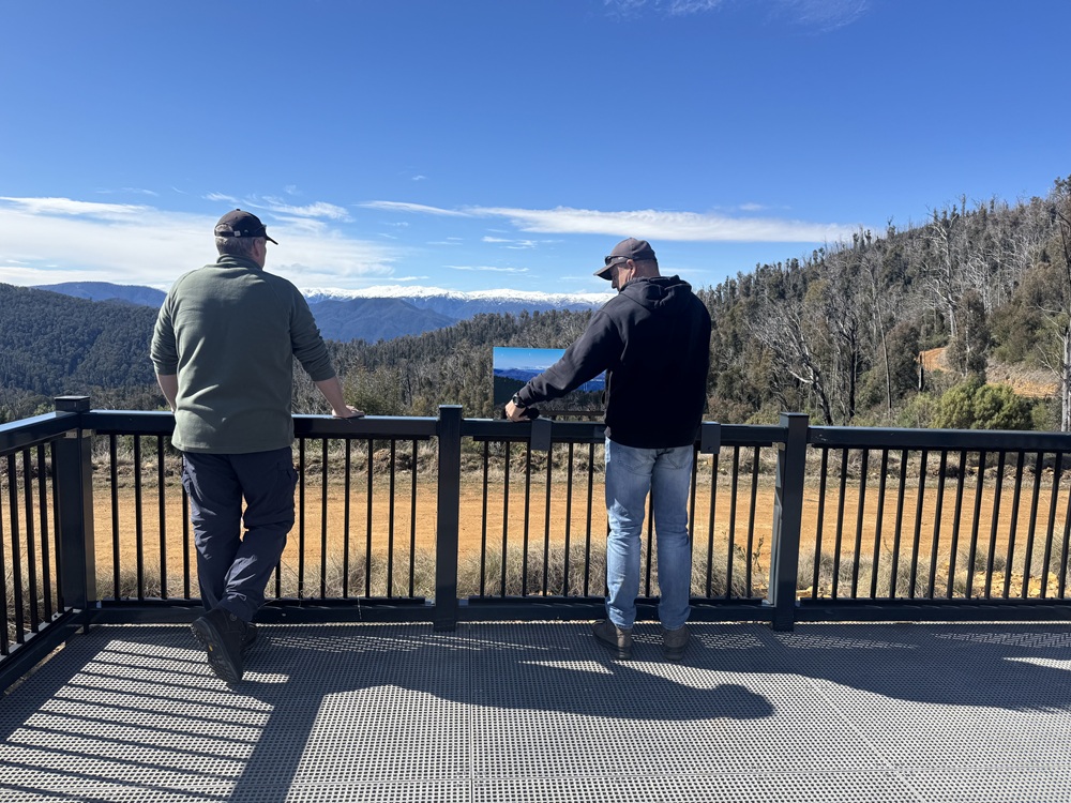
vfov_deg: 56.8
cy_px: 402
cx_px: 536
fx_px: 743
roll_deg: -2.5
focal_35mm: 24
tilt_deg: -5.5
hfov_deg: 71.6
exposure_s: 1/4608
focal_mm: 6.76
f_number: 1.78
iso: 80
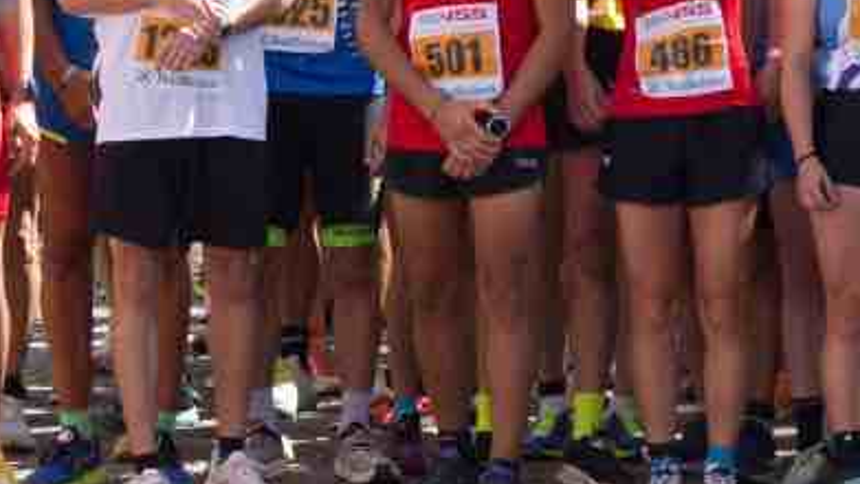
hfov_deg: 12.5
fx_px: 3854
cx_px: 994
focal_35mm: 169
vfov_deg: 7.2
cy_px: 78
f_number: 8
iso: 800
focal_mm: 45
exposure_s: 1/1600
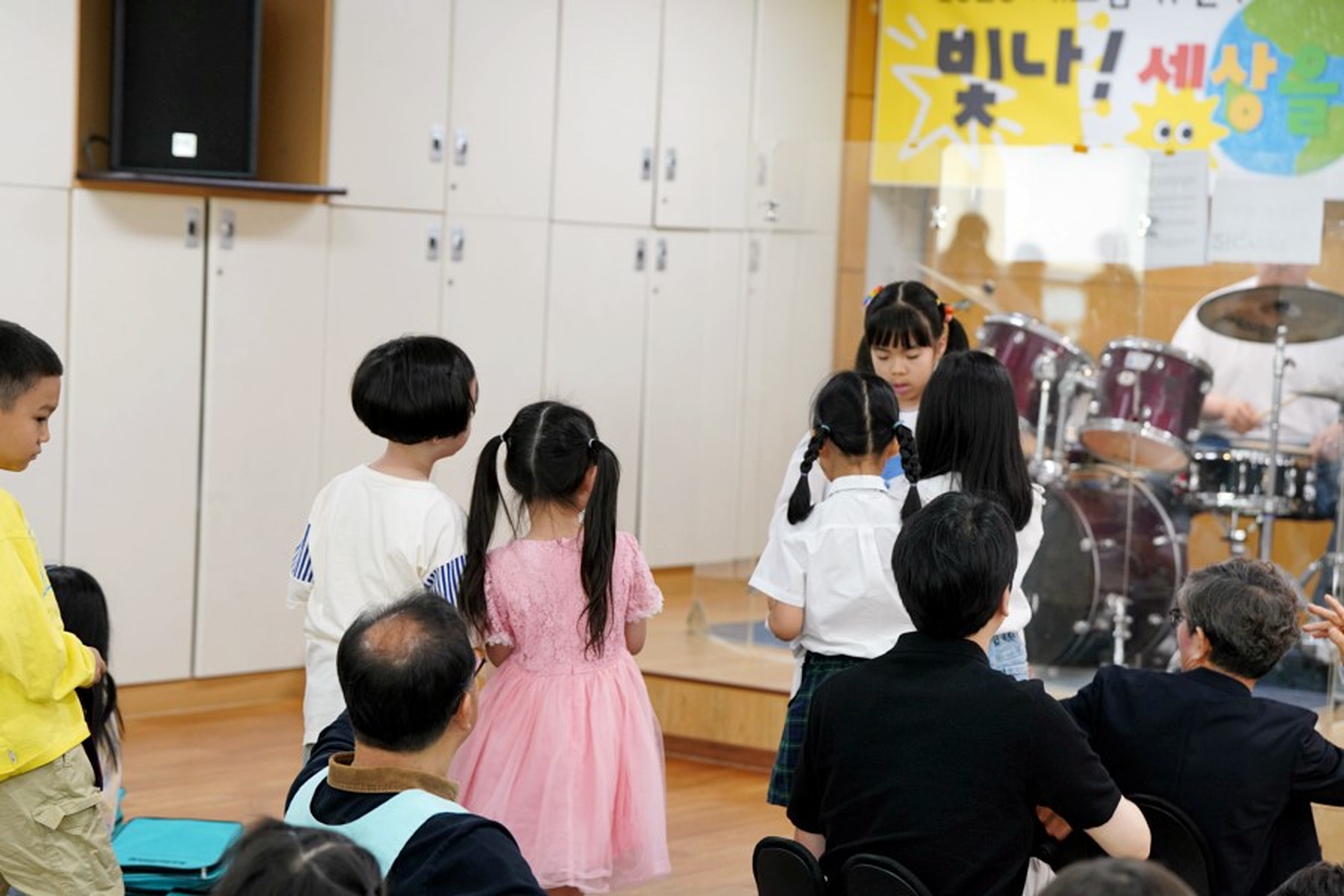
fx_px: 3285
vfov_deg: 15.5
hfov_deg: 23.1
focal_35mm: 88
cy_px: 448
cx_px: 672
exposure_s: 1/160
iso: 1600
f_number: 4
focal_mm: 88
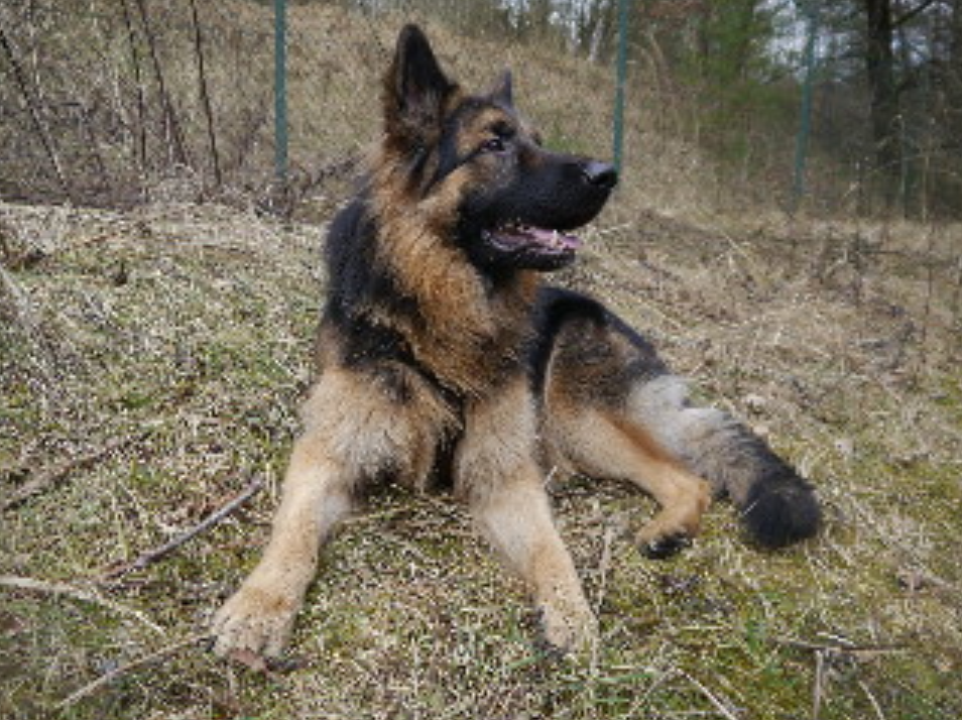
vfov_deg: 45.4
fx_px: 861
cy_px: 363
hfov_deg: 58.4
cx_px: 457
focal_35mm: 31
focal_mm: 14
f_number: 3.5
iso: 160
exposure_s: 1/250
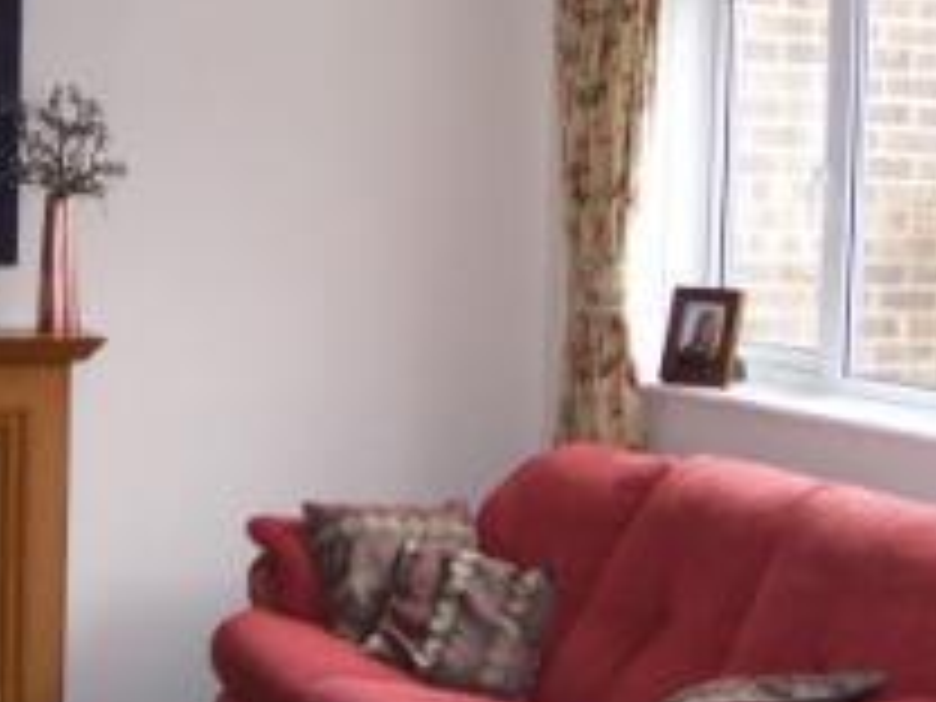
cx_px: 252
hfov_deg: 27.1
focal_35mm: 71
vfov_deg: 20.7
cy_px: 306
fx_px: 1920
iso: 140
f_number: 2.8
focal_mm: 5.5
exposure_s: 1/60
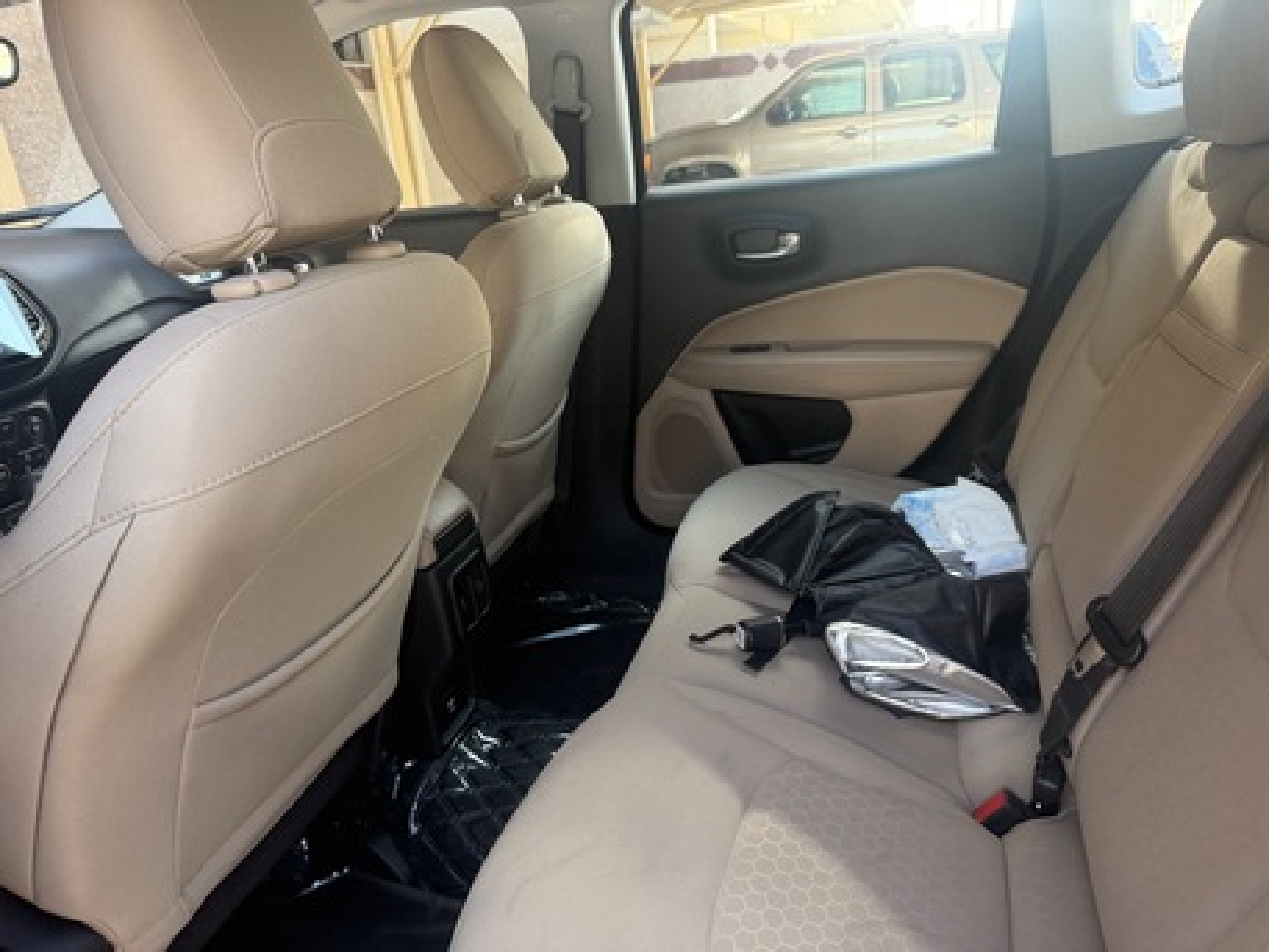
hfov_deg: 71.6
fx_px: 880
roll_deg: +5.4
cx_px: 634
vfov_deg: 56.8
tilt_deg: -20.9
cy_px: 476
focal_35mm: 24
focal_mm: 6.76
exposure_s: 1/225
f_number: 1.78
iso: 200
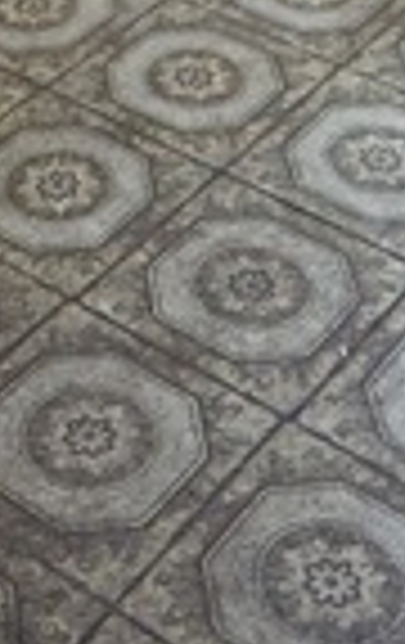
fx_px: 1863
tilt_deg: -10.0
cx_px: 148
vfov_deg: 15.2
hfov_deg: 12.4
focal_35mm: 106
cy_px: -707
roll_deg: -0.9
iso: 100
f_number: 2.2
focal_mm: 2.22
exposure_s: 1/99
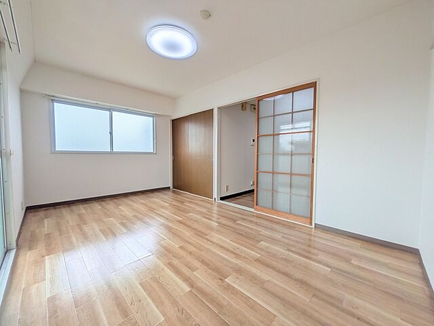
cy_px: 163
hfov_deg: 102.1
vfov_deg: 85.7
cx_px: 217
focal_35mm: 14
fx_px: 176
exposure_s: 1/430
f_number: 2.2
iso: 50
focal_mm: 1.83
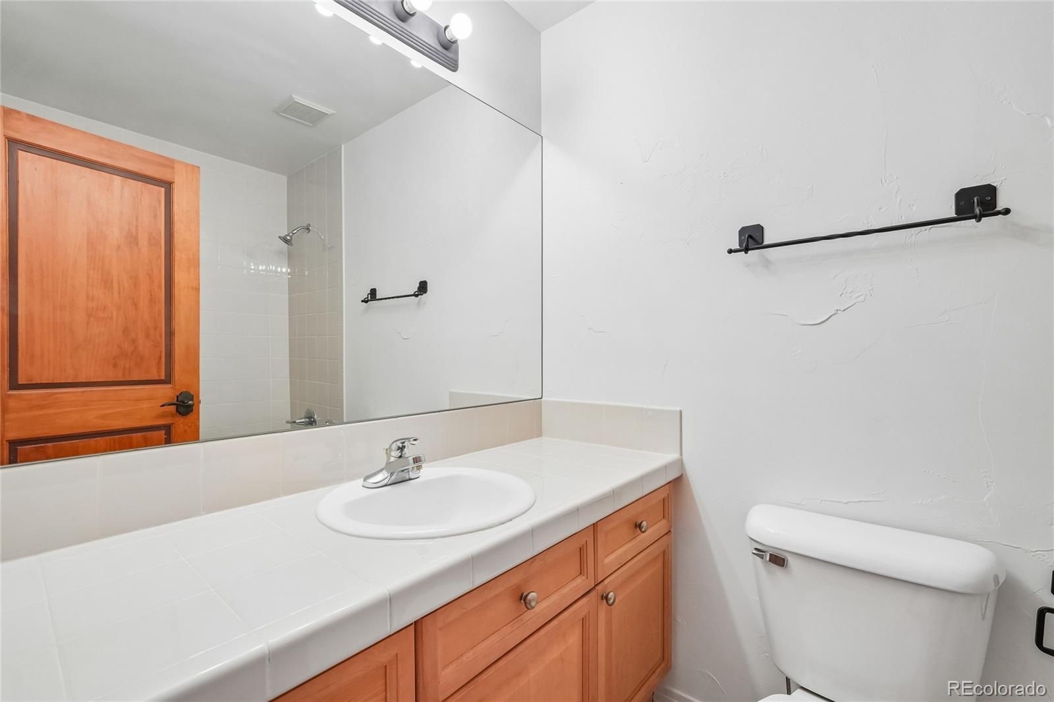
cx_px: 527
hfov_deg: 100.4
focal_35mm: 15
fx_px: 439
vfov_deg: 77.3
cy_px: 351
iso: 800
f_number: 8
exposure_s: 1/50
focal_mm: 10
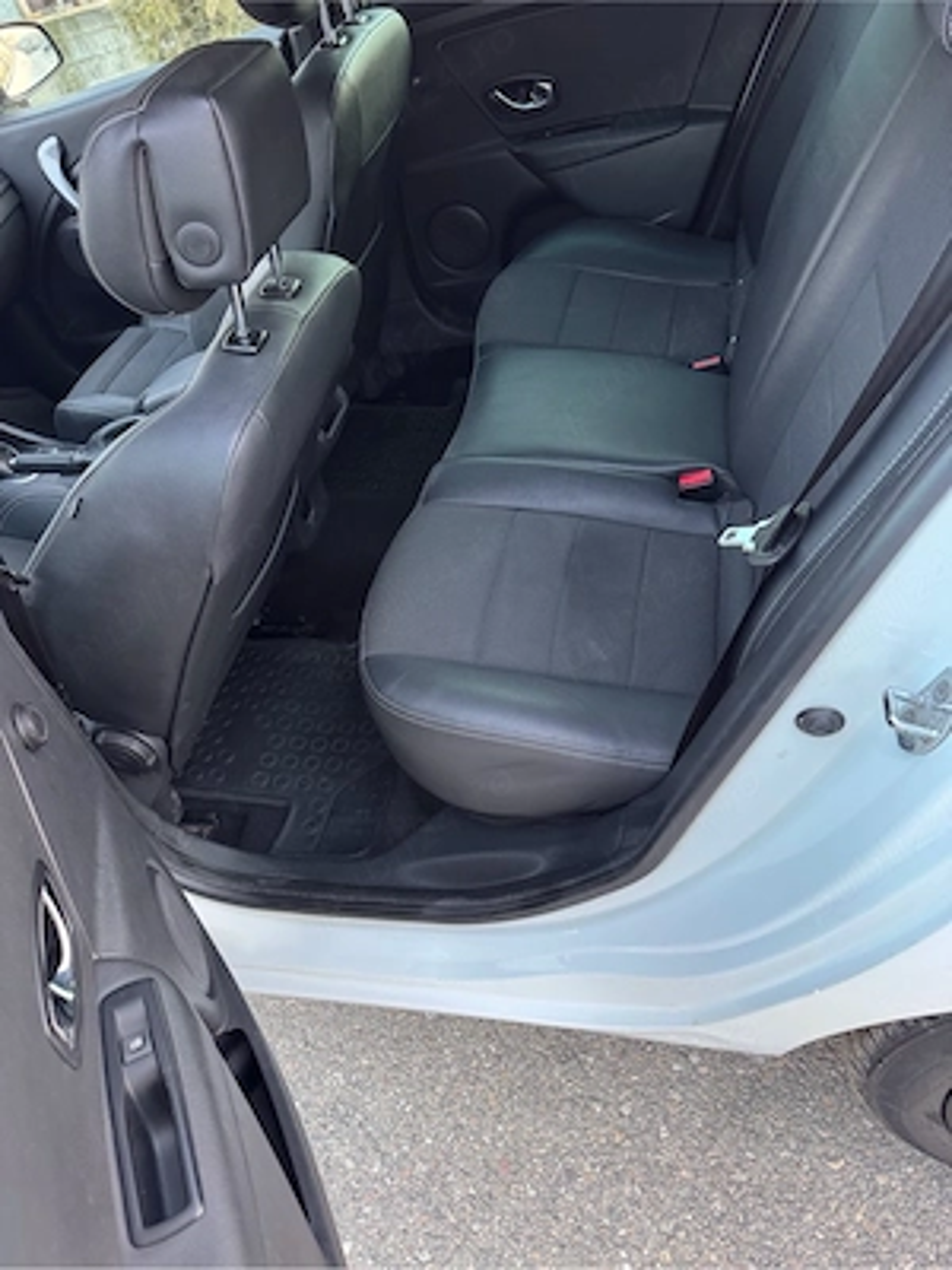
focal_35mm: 24
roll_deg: +18.9
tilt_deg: -44.8
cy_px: 635
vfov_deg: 71.6
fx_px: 880
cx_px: 476
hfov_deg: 56.8
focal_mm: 6.76
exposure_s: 1/60
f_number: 1.78
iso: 320
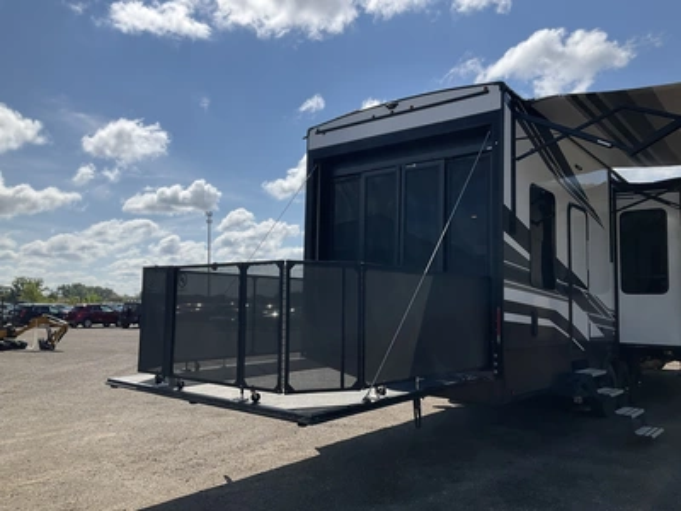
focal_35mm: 29
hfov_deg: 61.7
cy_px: 256
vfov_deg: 48.2
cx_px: 340
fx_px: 571
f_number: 1.8
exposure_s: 1/3534
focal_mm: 3
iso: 25
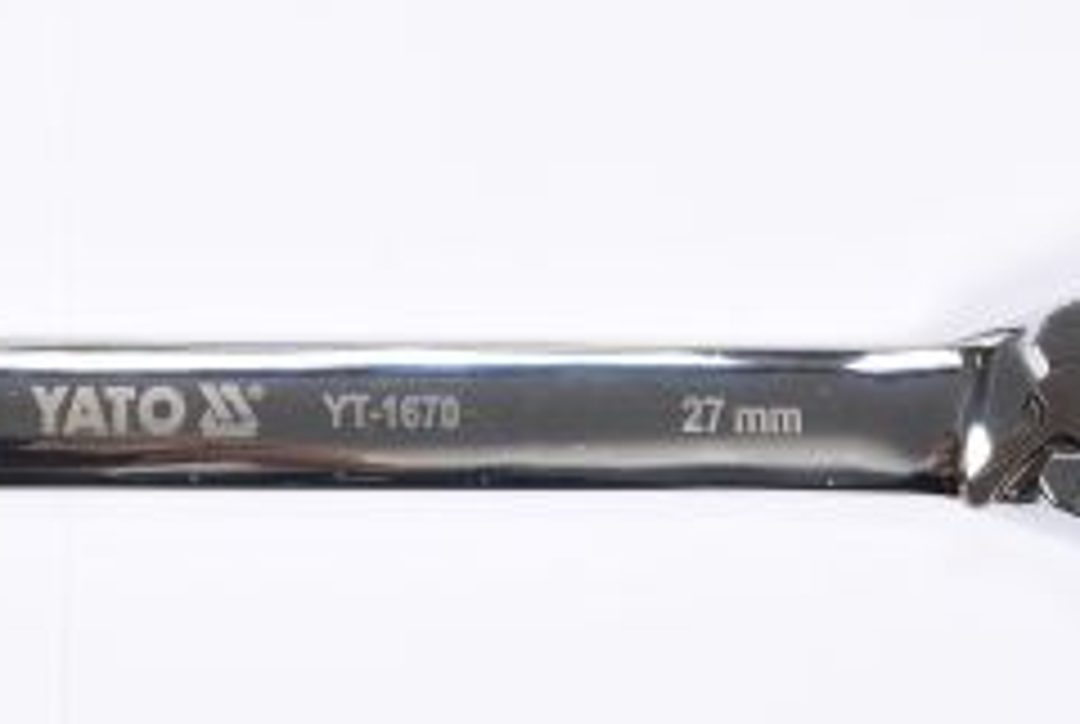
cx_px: 304
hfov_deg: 16.6
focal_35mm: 123
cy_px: 445
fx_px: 3697
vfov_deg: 11.2
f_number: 14
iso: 250
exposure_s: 1/125
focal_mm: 36
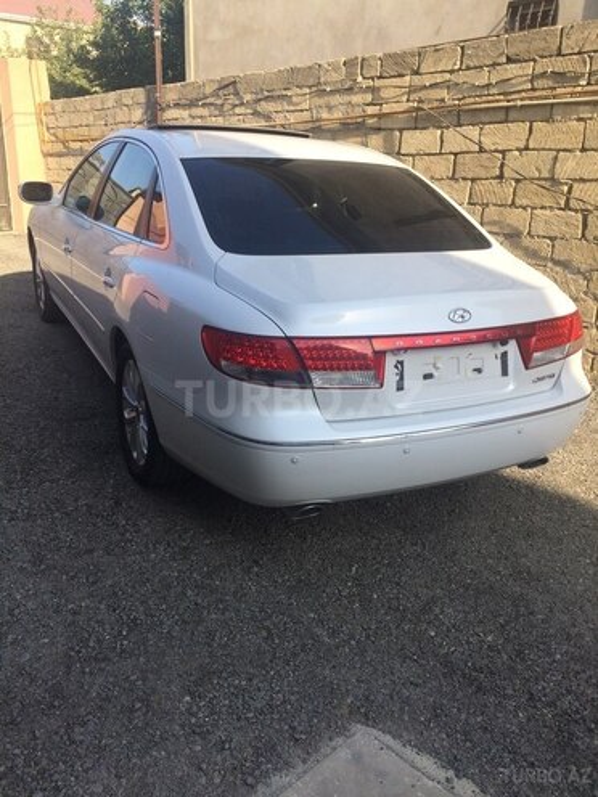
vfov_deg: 61.7
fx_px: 668
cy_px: 398
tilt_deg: -16.9
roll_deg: -1.5
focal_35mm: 29
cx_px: 299
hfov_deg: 48.2
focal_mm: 4.15
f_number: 2.2
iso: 32
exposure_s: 1/892
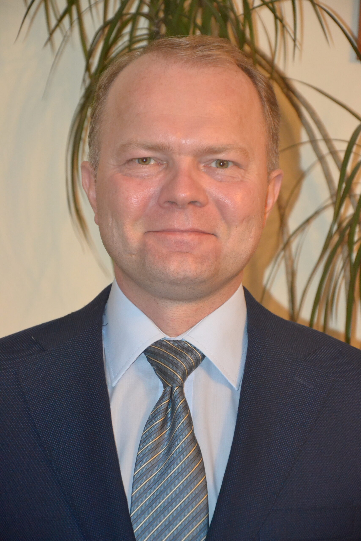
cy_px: 270
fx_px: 2075
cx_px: 180
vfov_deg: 14.9
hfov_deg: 9.9
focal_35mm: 138
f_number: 5.6
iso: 3200
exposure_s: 1/60
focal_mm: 92
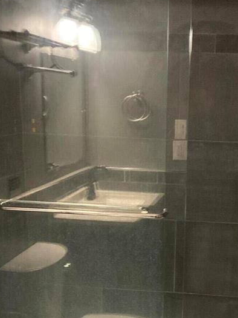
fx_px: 586
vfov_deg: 29.0
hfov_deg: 22.8
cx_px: 168
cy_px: 287
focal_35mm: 64
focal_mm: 3.99
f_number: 1.8
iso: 320
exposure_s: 1/40
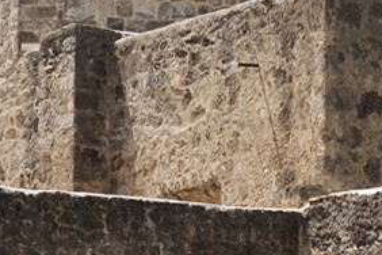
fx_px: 2939
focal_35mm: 277
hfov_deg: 7.3
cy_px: 305
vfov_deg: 4.9
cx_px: 570
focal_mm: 39
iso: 100
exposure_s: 1/100
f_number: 16
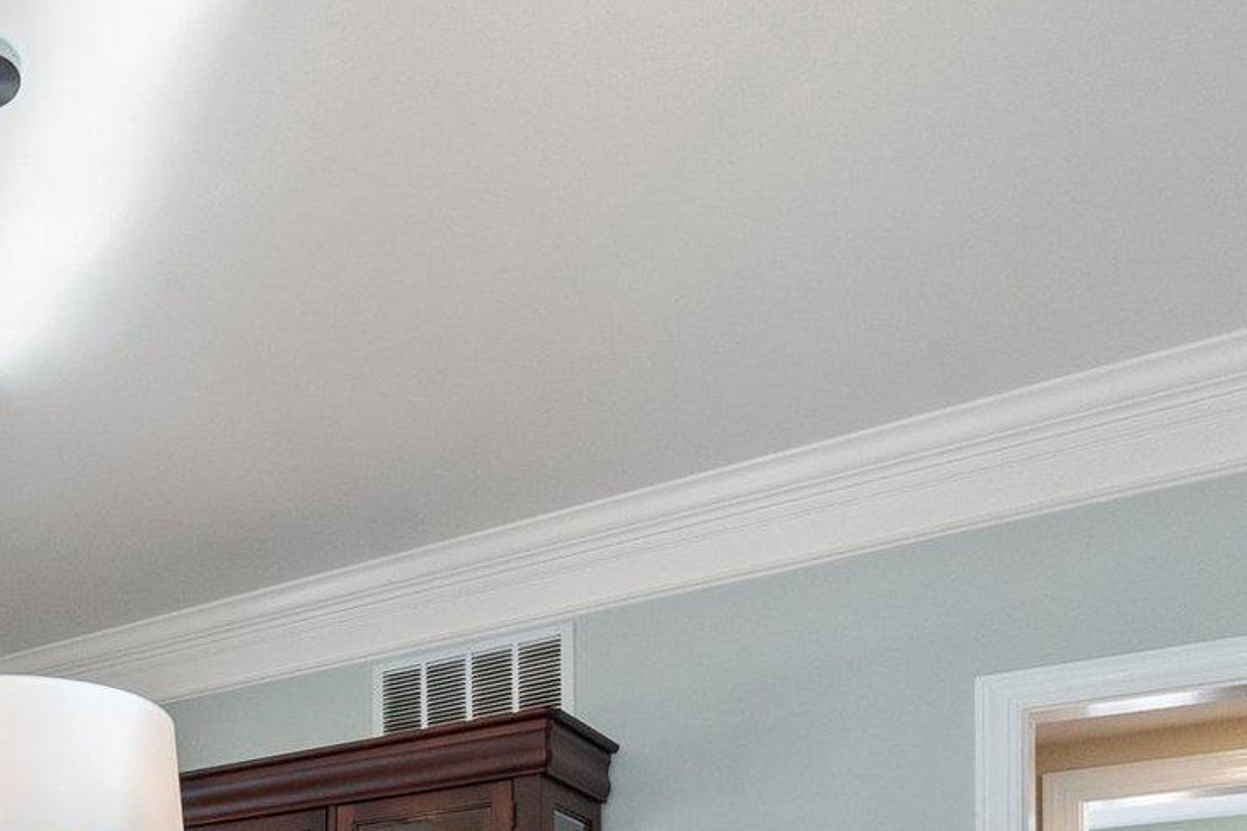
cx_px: -24
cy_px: 1111
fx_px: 1420
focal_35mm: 41
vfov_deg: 26.9
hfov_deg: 40.9
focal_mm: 10
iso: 800
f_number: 8
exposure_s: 1/1.67
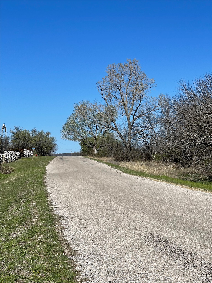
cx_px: 106
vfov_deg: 30.3
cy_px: 142
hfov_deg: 22.9
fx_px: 523
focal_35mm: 64
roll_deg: +1.3
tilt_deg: +2.6
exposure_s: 1/2053
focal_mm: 7.5
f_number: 2.2
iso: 20
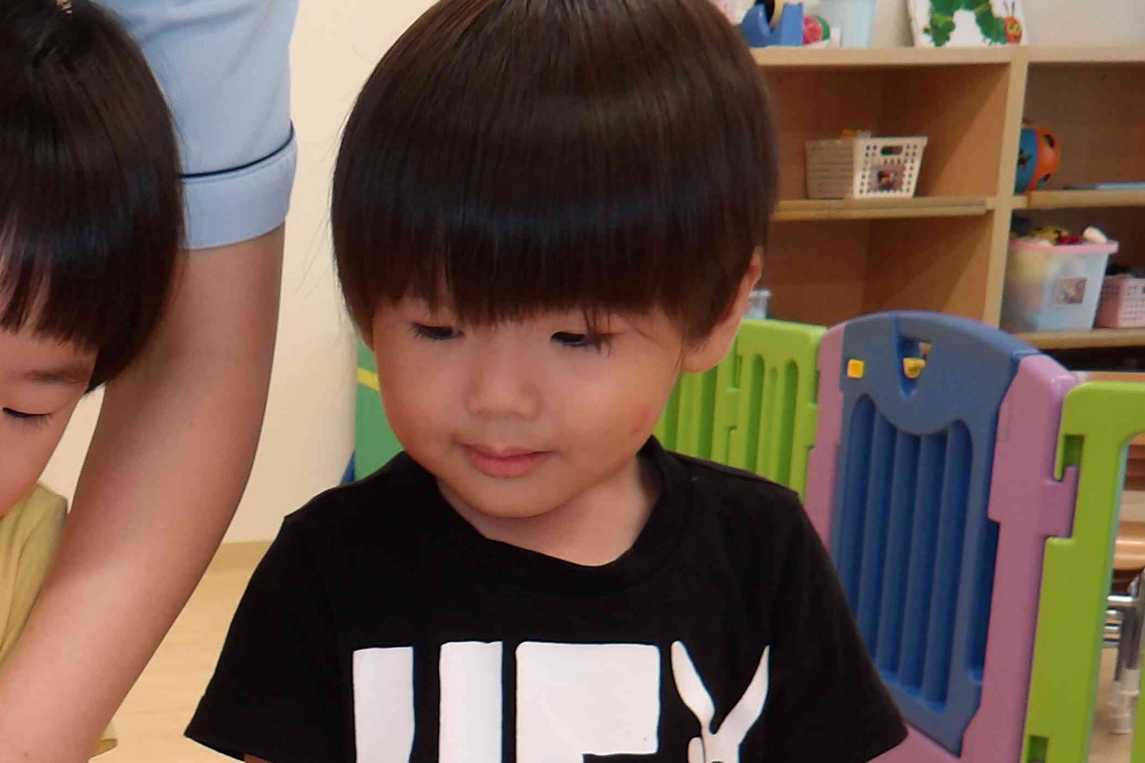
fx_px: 1972
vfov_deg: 21.1
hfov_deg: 29.4
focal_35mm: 62
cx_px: -95
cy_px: 774
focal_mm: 4.9
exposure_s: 1/32
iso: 100
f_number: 3
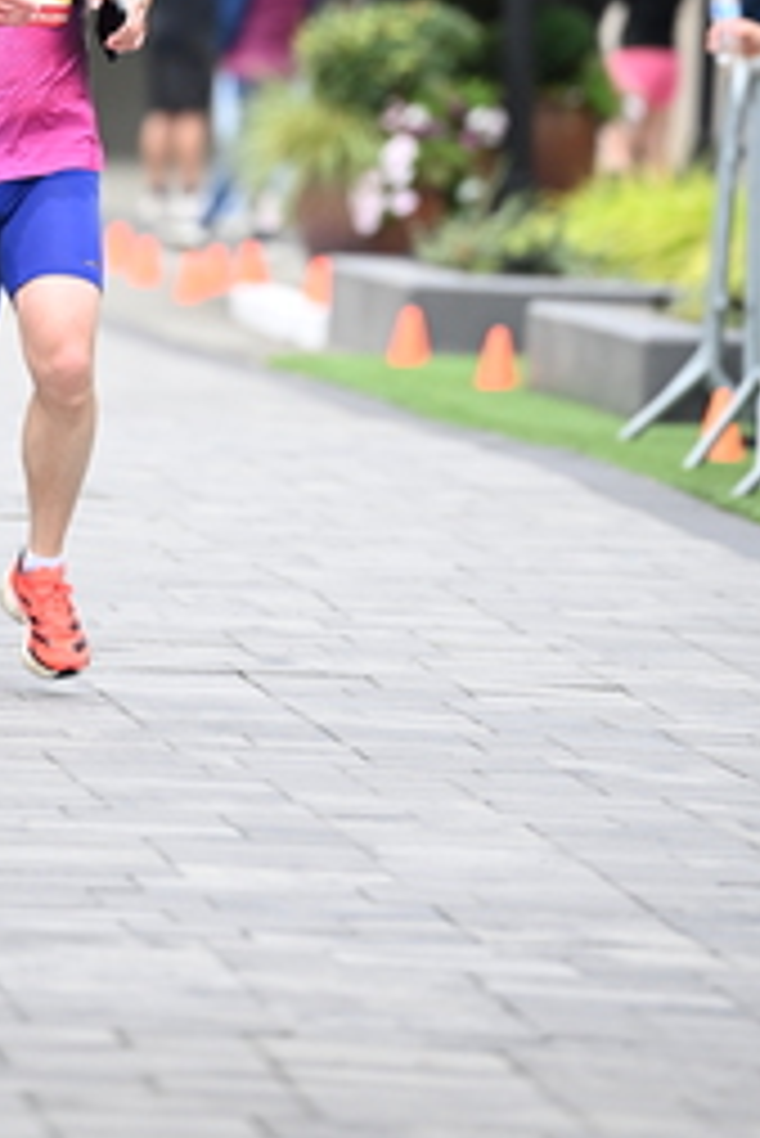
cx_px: 169
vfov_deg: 4.7
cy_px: -13
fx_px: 13755
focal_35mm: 435
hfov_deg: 3.2
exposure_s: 1/2000
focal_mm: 200
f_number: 2.8
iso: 1000
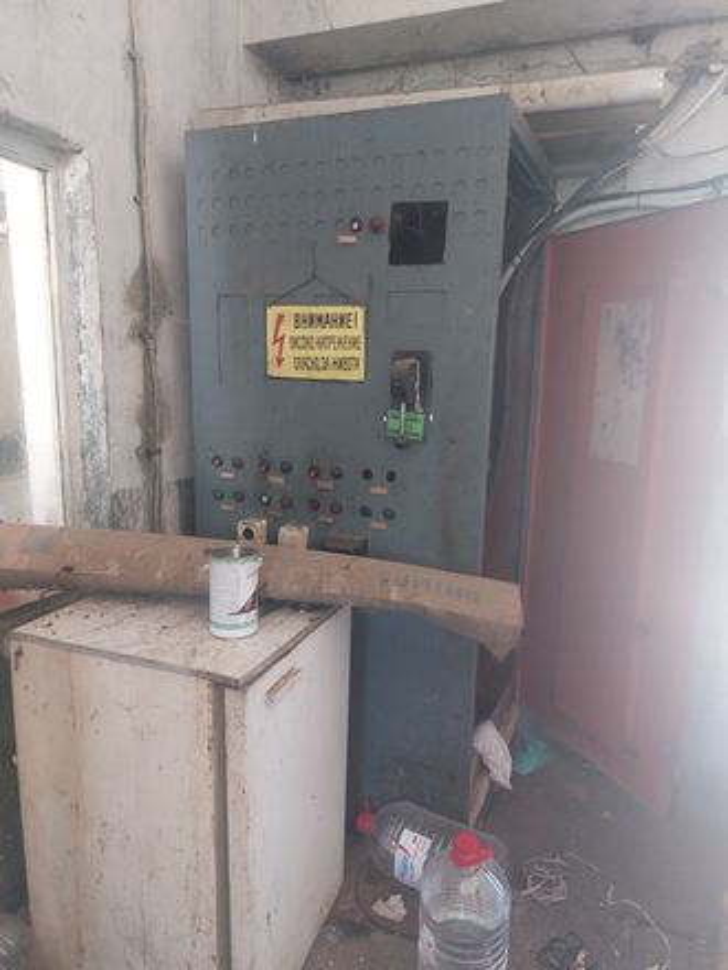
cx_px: 364
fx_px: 673
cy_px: 485
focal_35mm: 24
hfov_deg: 56.8
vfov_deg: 71.6
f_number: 1.8
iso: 500
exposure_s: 1/33
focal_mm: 5.23
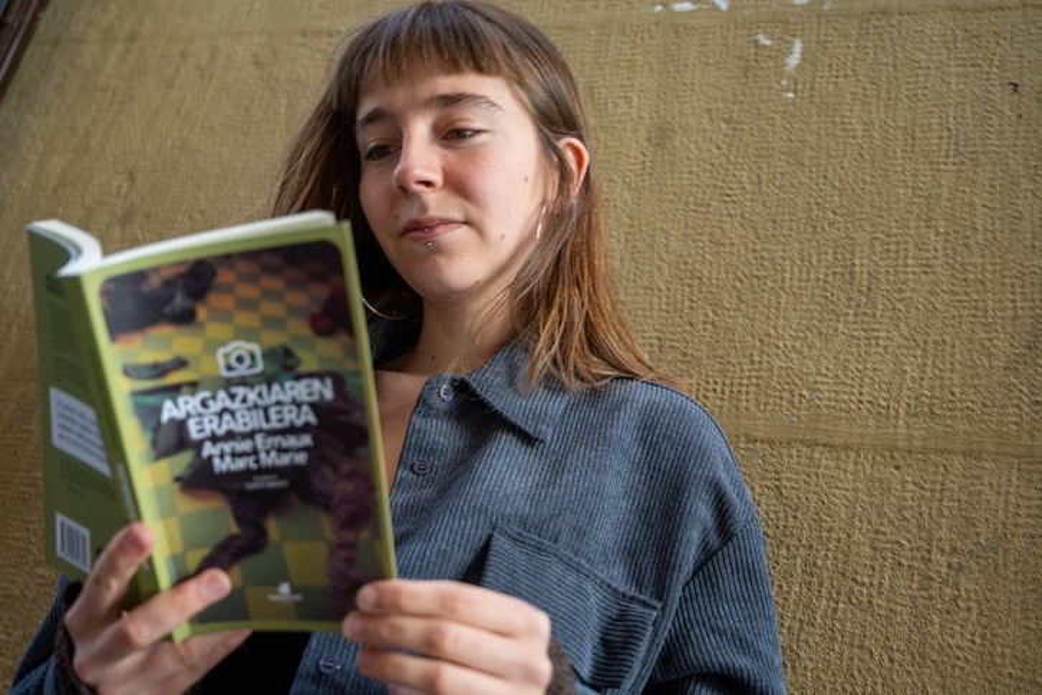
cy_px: 348
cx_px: 521
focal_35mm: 42
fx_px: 1216
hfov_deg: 46.4
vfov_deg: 31.9
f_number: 4
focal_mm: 42
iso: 140
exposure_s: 1/60
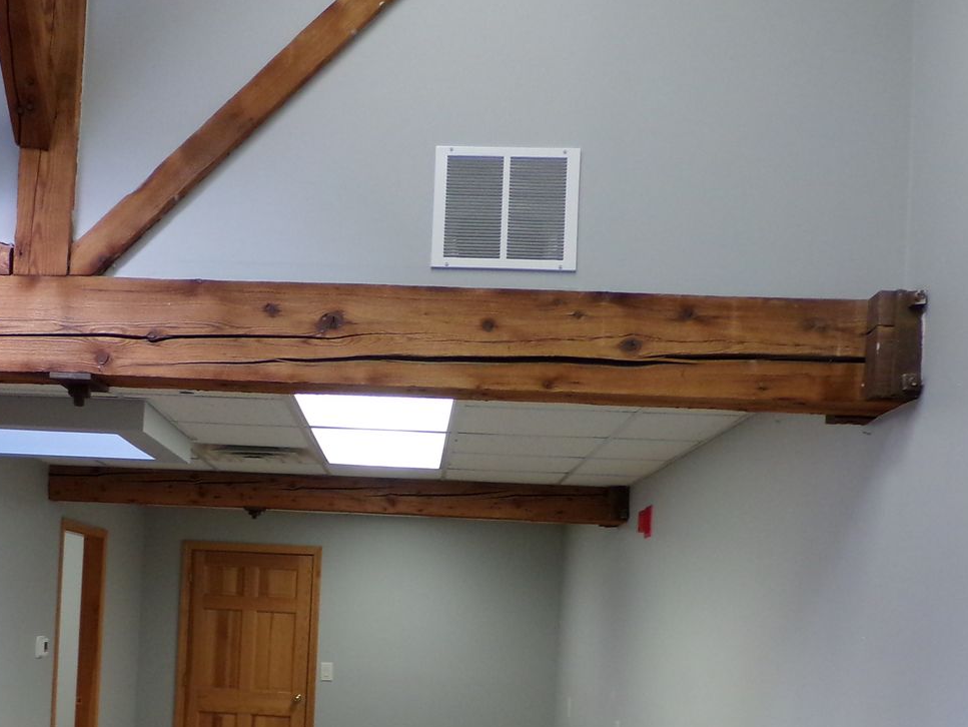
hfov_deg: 43.0
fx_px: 1203
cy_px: 597
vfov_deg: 32.6
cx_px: 290
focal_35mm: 43
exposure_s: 1/38
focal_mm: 4.7
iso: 200
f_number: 3.2
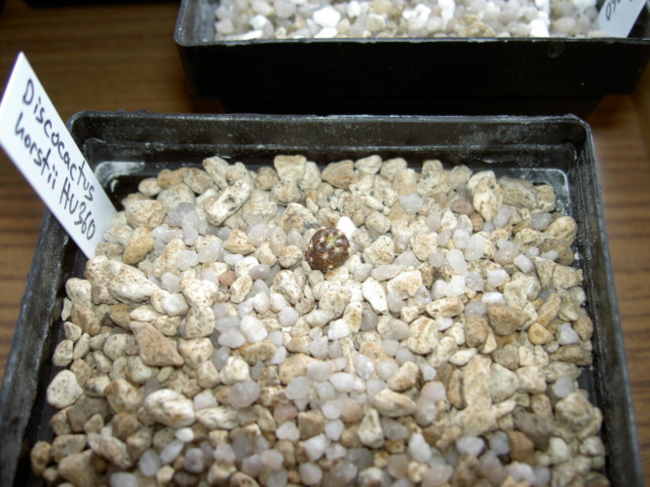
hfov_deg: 47.9
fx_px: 732
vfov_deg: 36.8
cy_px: 244
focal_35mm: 39
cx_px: 325
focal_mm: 8
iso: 50
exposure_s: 1/80
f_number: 2.8
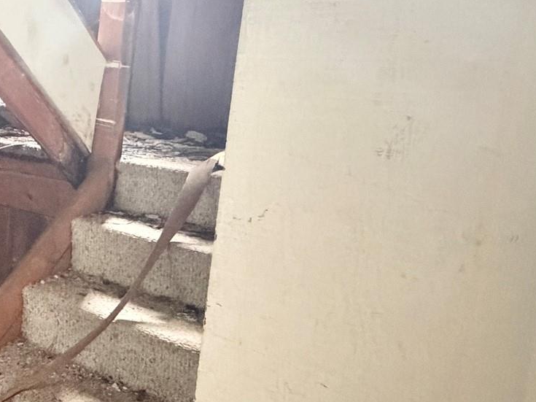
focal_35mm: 39
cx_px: -178
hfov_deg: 33.4
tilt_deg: -7.5
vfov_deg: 36.5
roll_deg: -1.5
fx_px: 604
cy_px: 138
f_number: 2.2
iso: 1600
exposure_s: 1/40
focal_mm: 2.22
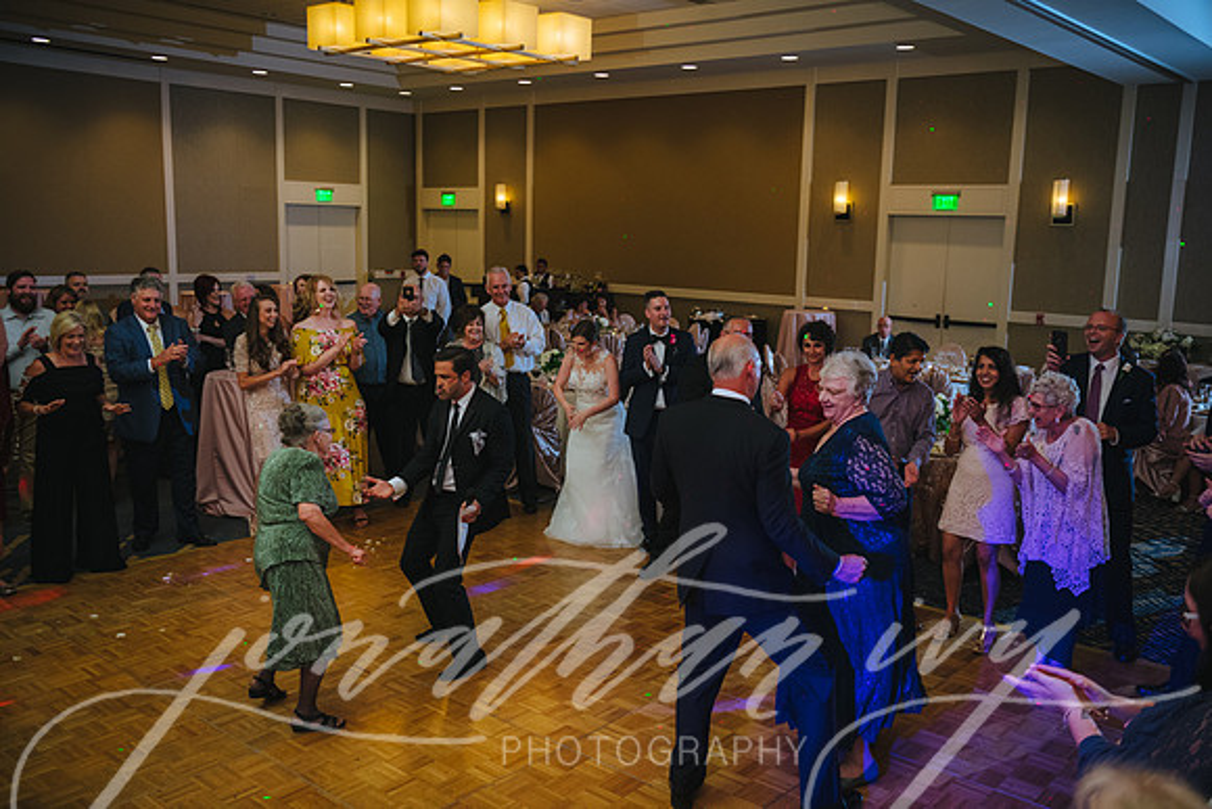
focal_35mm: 34
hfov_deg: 55.8
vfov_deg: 38.9
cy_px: 404
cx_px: 606
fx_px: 1145
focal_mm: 34
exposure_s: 1/80
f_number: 2.8
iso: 1250
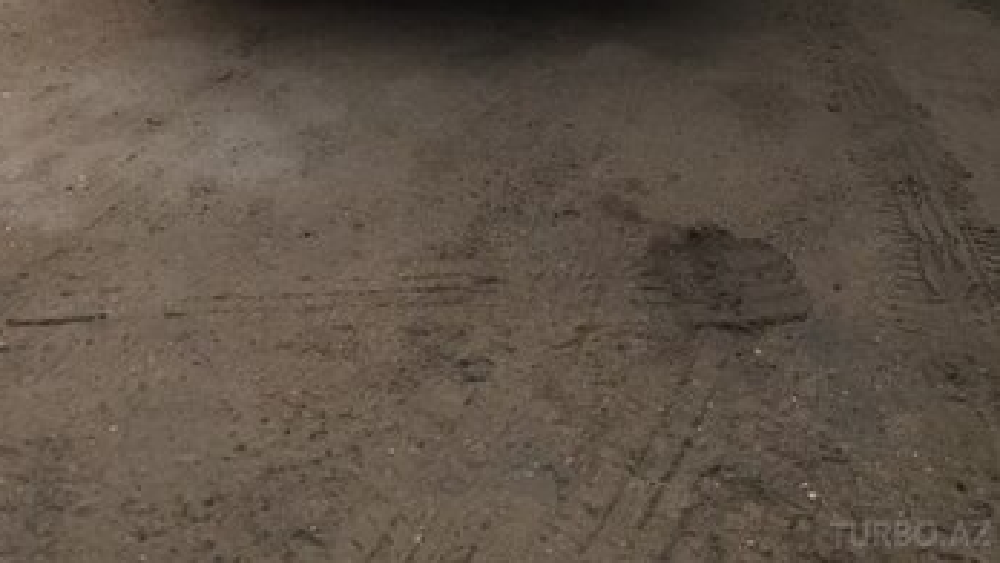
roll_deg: -1.3
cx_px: 468
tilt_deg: -7.7
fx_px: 1194
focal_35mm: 45
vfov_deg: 23.8
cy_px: -141
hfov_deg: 45.4
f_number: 2.2
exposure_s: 1/33
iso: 50
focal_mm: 4.15
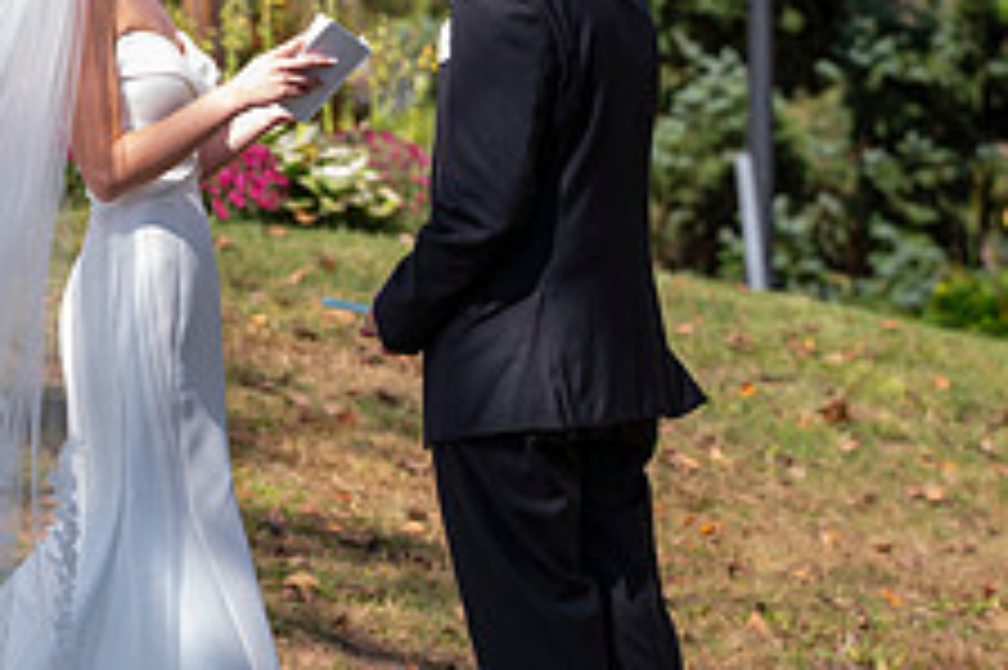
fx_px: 8226
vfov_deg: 4.7
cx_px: 36
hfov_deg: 7.0
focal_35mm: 294
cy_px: 193
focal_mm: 110
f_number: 4
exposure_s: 1/250
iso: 50
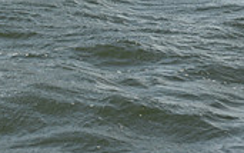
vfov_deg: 4.4
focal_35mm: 294
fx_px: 1956
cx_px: 88
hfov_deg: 7.1
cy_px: -249
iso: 250
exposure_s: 1/800
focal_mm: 85
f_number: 9
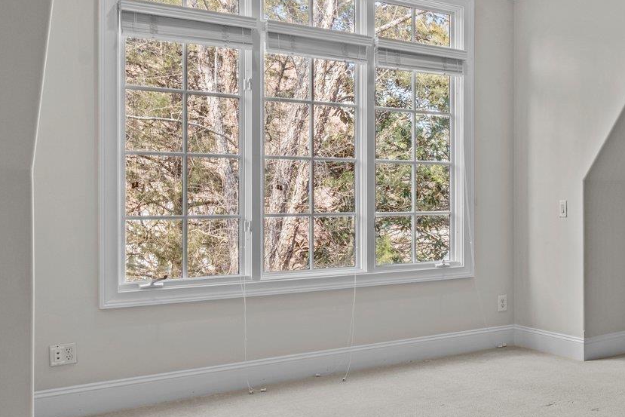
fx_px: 729
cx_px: 664
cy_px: 163
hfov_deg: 39.3
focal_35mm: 42
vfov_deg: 31.8
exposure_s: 1/4
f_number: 7.1
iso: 500
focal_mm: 17
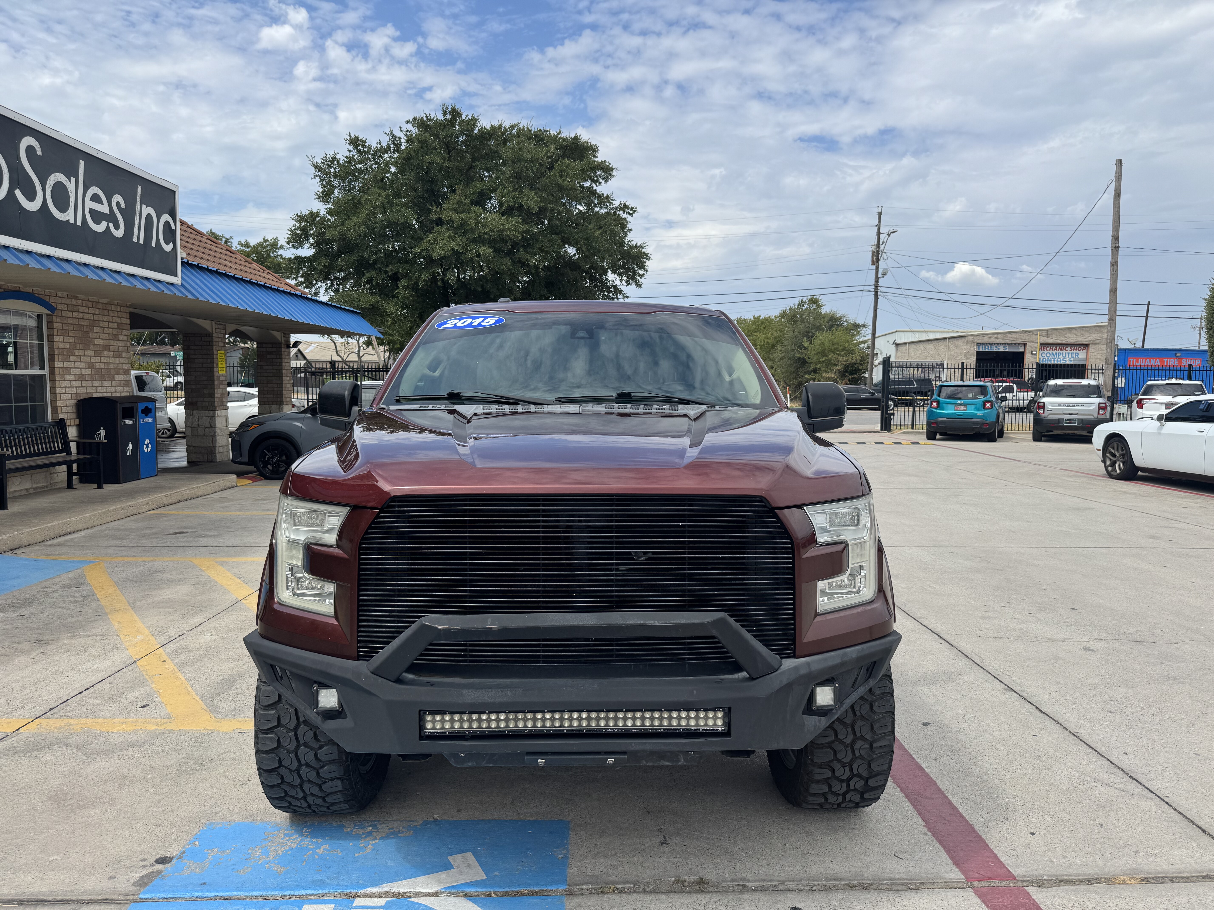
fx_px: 842
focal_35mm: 24
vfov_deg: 56.8
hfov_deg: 71.6
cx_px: 607
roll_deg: -1.1
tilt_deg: -5.7
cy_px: 455
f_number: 1.78
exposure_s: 1/5348
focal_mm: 6.76
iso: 80
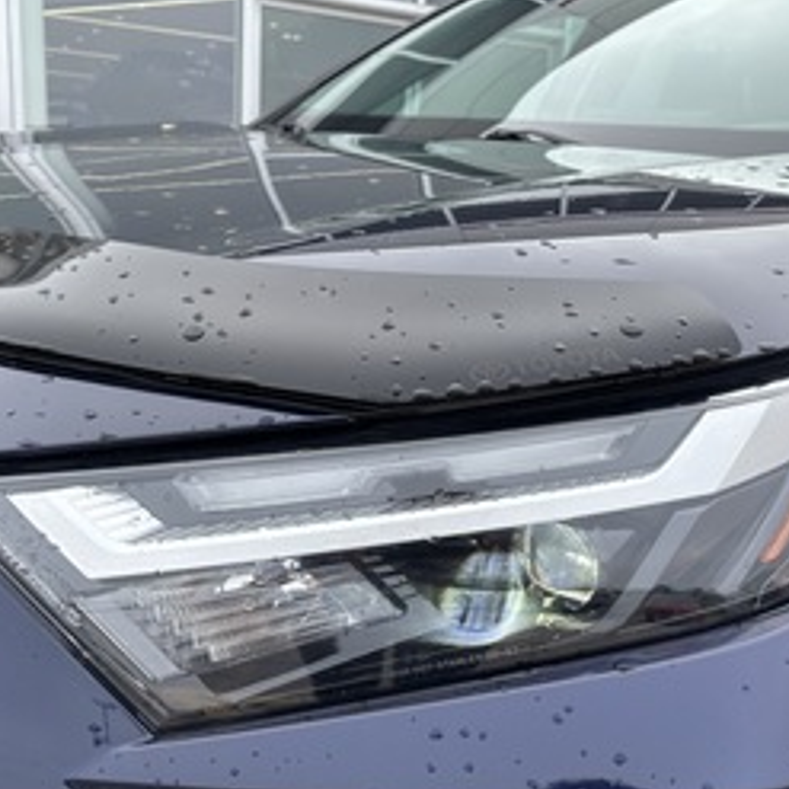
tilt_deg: -14.6
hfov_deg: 42.8
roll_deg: -2.8
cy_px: 452
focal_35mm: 39
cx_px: 406
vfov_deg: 42.7
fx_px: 1006
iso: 50
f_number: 1.6
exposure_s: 1/1058
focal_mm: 5.96
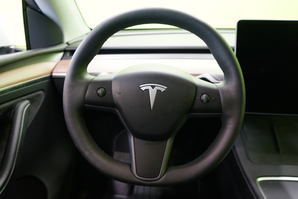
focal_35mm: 29
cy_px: 100
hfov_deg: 63.7
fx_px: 240
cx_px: 149
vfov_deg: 45.0
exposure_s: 1/15
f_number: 5
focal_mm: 29
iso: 2000
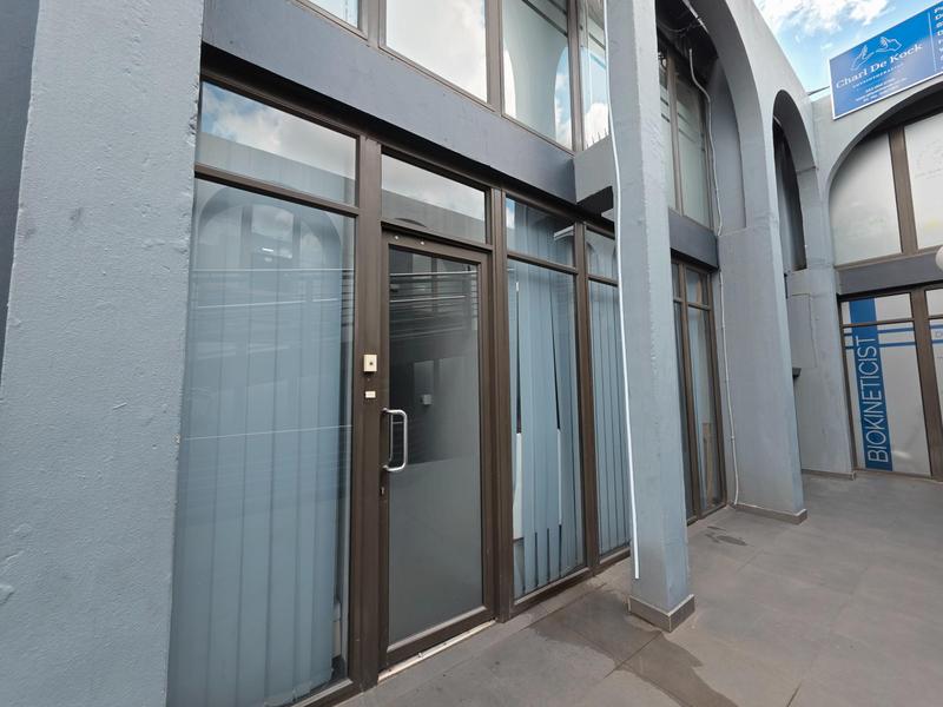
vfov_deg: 89.9
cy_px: 354
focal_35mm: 13
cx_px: 472
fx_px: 354
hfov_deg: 106.2
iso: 20
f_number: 1.9
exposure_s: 1/118
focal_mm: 2.2
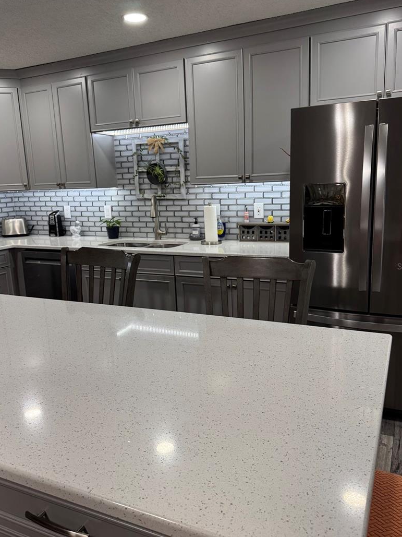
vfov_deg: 63.5
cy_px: 266
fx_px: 434
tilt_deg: -12.1
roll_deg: +2.4
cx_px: 200
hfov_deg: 49.7
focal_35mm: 28
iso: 160
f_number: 1.78
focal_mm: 6.76
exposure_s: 1/120
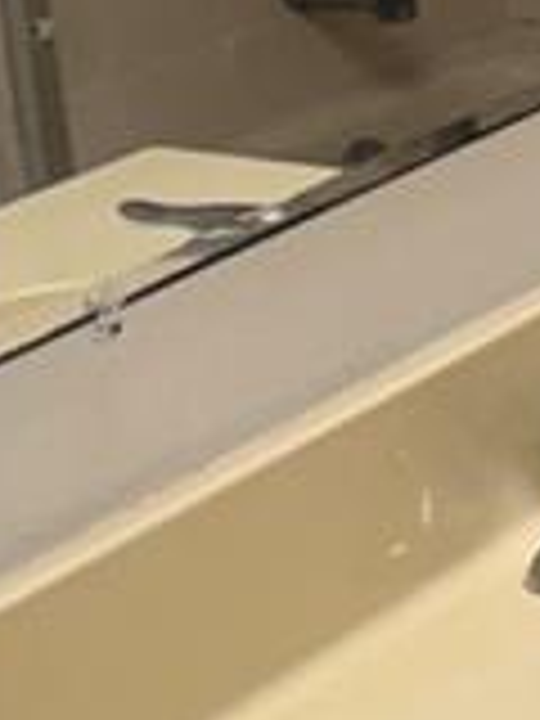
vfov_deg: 10.8
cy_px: -90
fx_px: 3744
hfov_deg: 7.2
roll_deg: +0.4
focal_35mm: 180
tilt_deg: -15.6
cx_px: 1683
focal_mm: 6.76
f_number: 1.78
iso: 100
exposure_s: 1/120
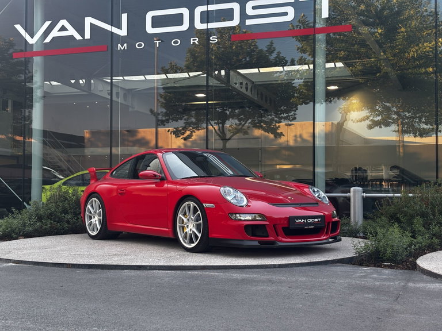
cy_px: 166
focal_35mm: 52
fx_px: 664
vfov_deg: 28.0
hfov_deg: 36.8
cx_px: 221
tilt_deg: +2.7
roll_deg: -0.4
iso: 50
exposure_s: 1/50
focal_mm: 5.96
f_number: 1.6
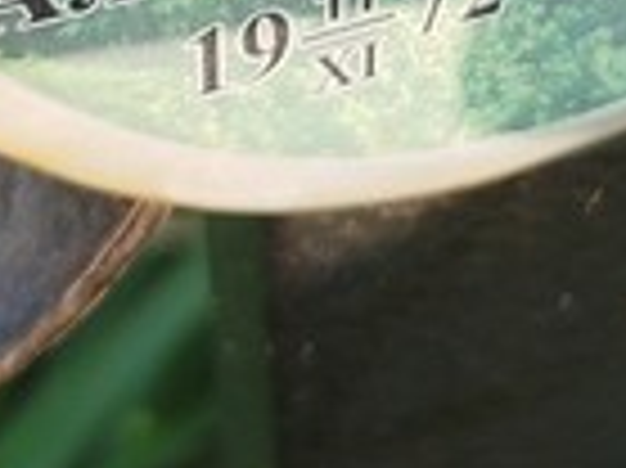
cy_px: -446
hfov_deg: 14.3
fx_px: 2493
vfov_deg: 10.0
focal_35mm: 138
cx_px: 392
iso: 50
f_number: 1.7
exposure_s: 1/361
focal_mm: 5.31
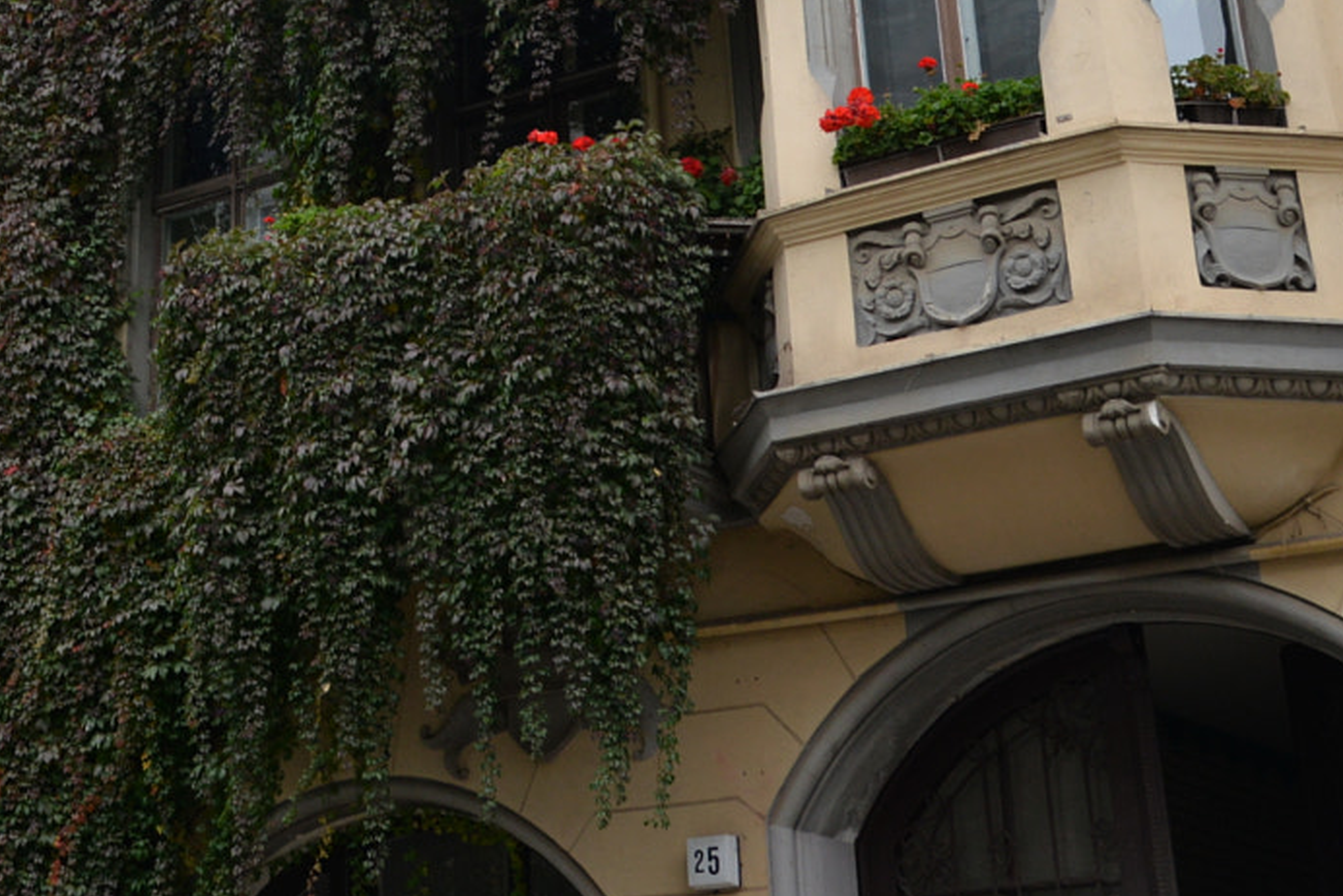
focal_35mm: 71
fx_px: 2650
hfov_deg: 27.6
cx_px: 190
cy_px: -156
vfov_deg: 18.3
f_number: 5.6
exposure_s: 1/125
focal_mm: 24
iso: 400
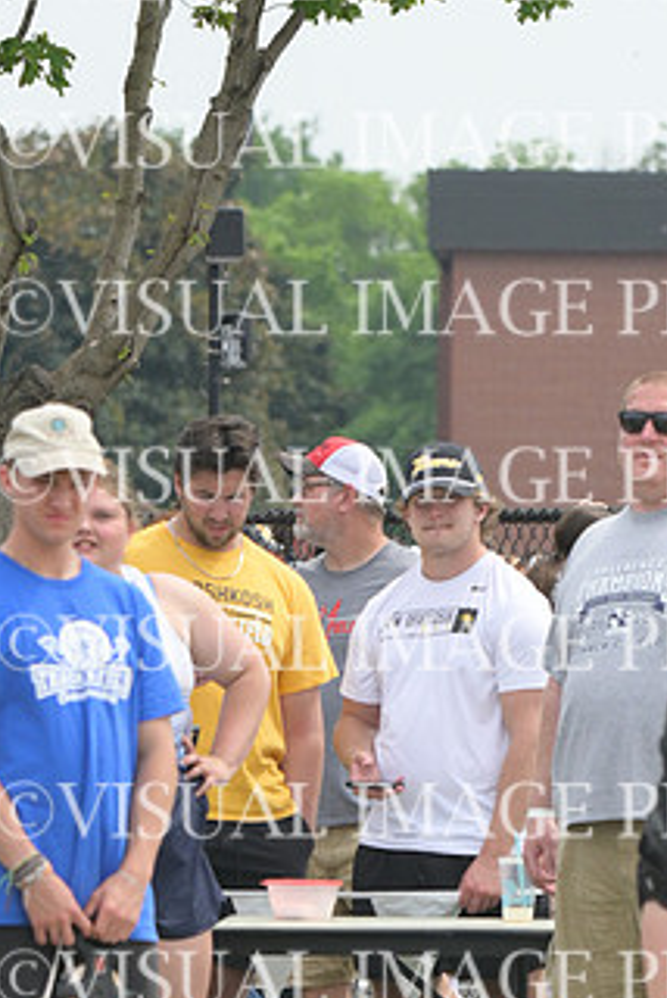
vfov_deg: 4.2
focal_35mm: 489
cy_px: 727
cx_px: 597
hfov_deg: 2.8
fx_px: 13560
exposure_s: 1/2000
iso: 800
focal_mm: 180
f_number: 6.3
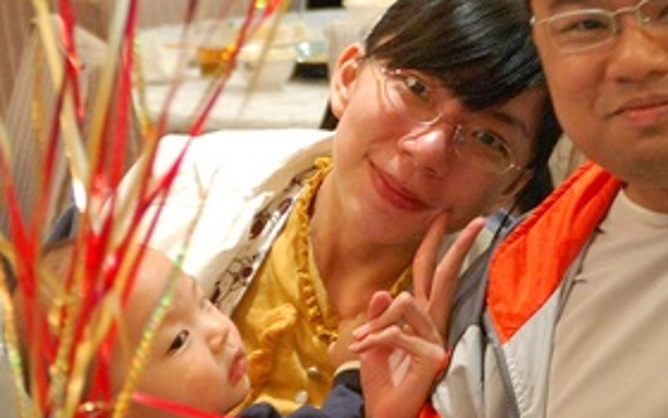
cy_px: 207
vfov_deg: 6.9
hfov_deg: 11.0
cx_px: 632
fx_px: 3459
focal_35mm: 190
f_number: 2.8
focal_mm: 34
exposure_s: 1/25
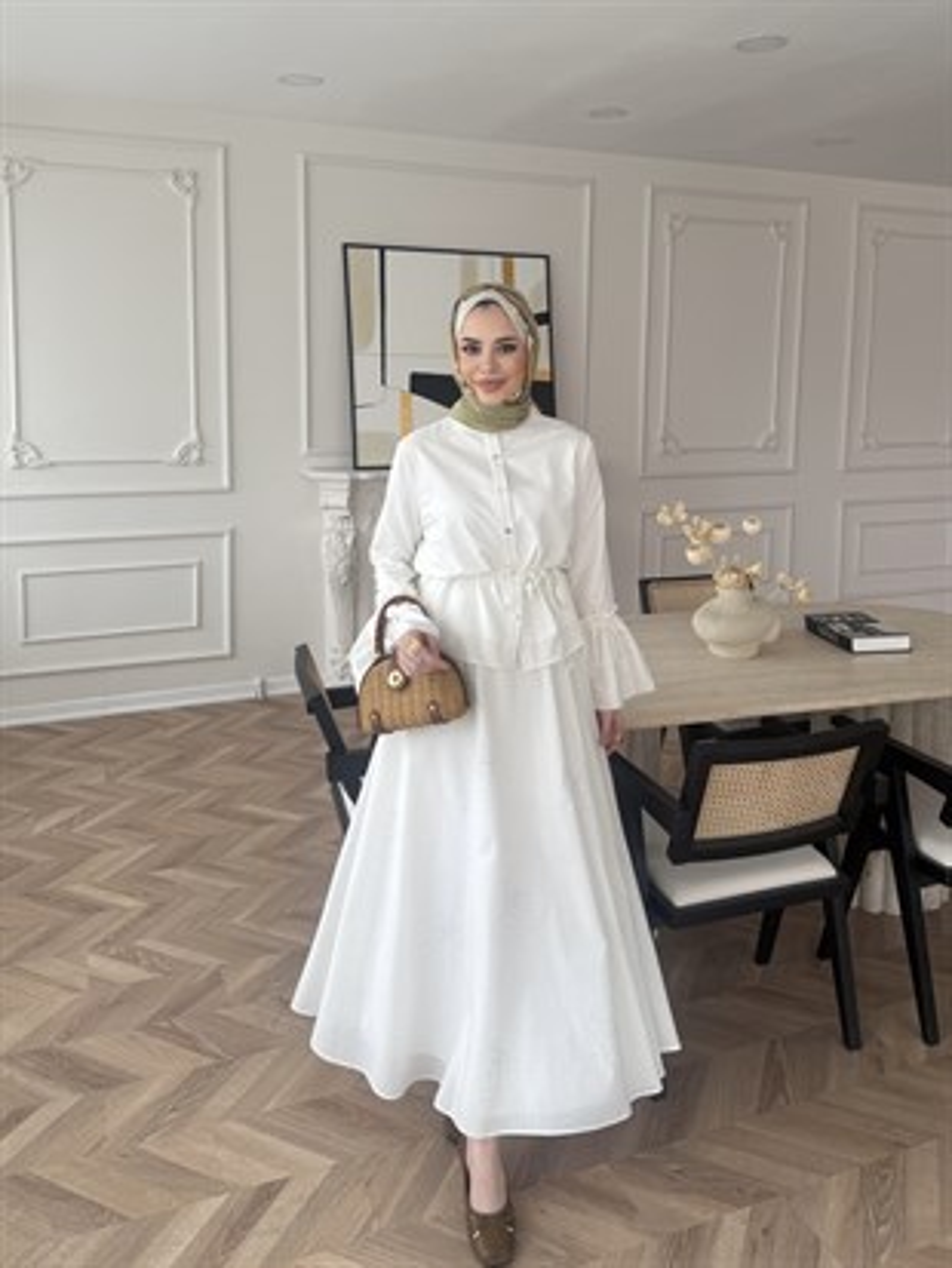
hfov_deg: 56.8
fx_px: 880
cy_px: 634
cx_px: 476
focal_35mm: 24
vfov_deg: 71.6
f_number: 1.78
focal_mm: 6.76
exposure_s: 1/288
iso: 64
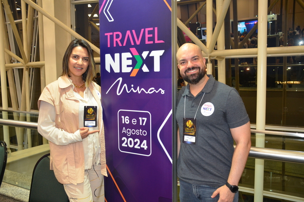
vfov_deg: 39.8
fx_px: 278
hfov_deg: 57.3
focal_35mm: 33
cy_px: 101
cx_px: 152
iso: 800
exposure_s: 1/60
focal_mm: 22
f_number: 3.5
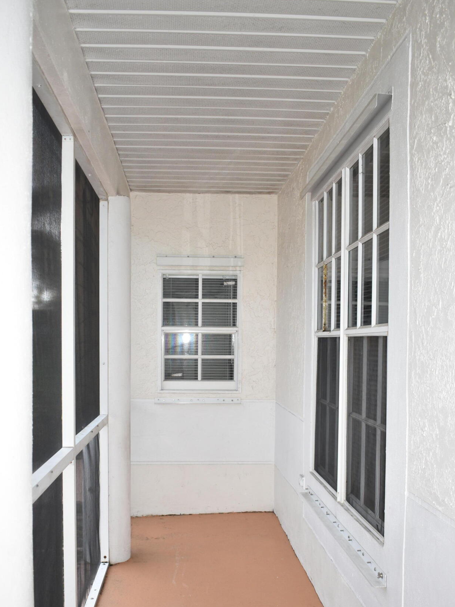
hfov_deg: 35.5
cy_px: 364
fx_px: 711
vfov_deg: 45.9
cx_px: 220
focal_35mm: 41
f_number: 4.5
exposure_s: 1/60
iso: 400
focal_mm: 23
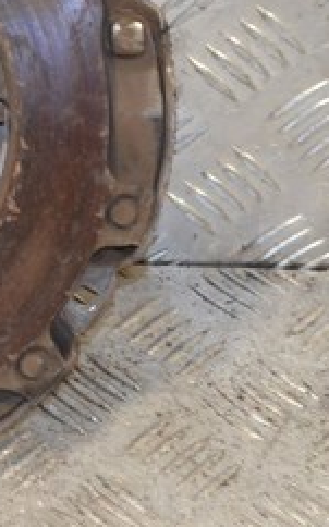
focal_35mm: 178
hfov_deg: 7.2
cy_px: 102
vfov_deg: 11.7
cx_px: -224
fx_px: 2557
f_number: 5.3
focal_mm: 44
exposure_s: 1/60
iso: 400
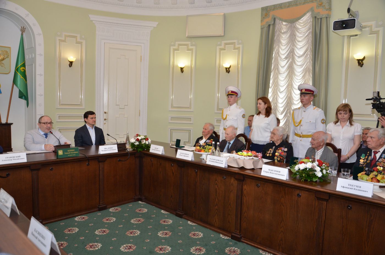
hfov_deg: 67.5
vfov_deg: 47.7
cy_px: 128
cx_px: 192
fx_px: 288
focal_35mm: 27
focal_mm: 18
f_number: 5.6
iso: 640
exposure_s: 1/250
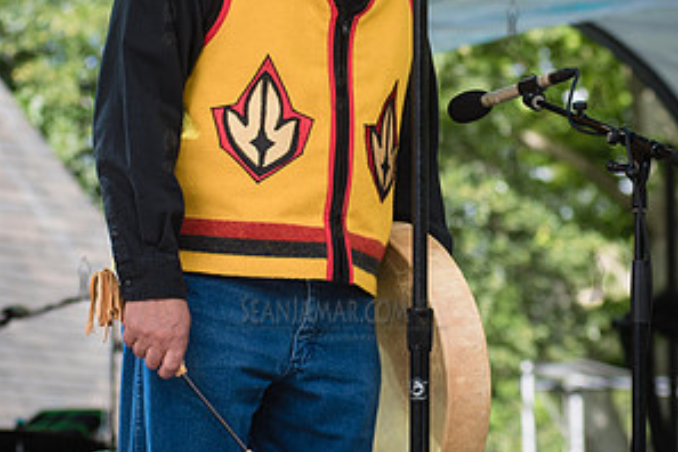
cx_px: 442
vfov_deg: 6.0
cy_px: 49
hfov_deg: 9.0
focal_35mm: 229
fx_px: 4312
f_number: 4.5
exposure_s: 1/500
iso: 200
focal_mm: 92
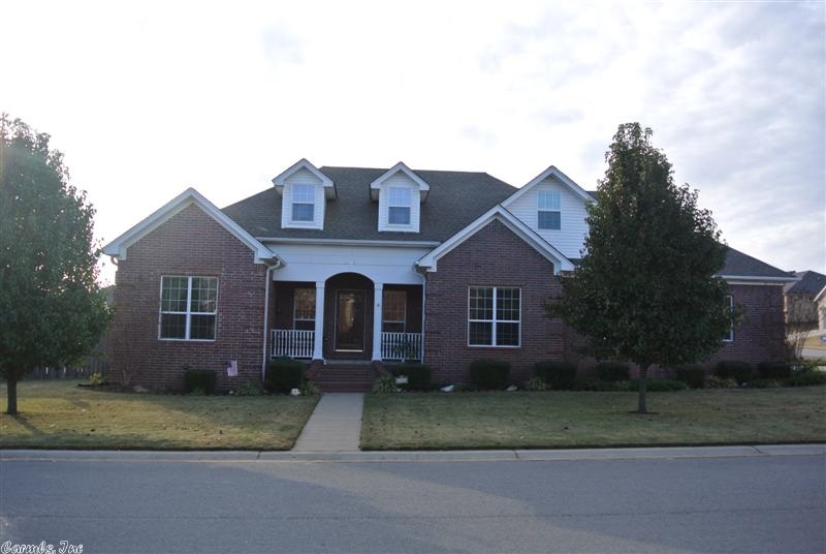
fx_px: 666
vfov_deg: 45.1
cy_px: 277
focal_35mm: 29
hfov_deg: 63.6
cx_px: 413
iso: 100
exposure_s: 1/320
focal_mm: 11
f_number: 4
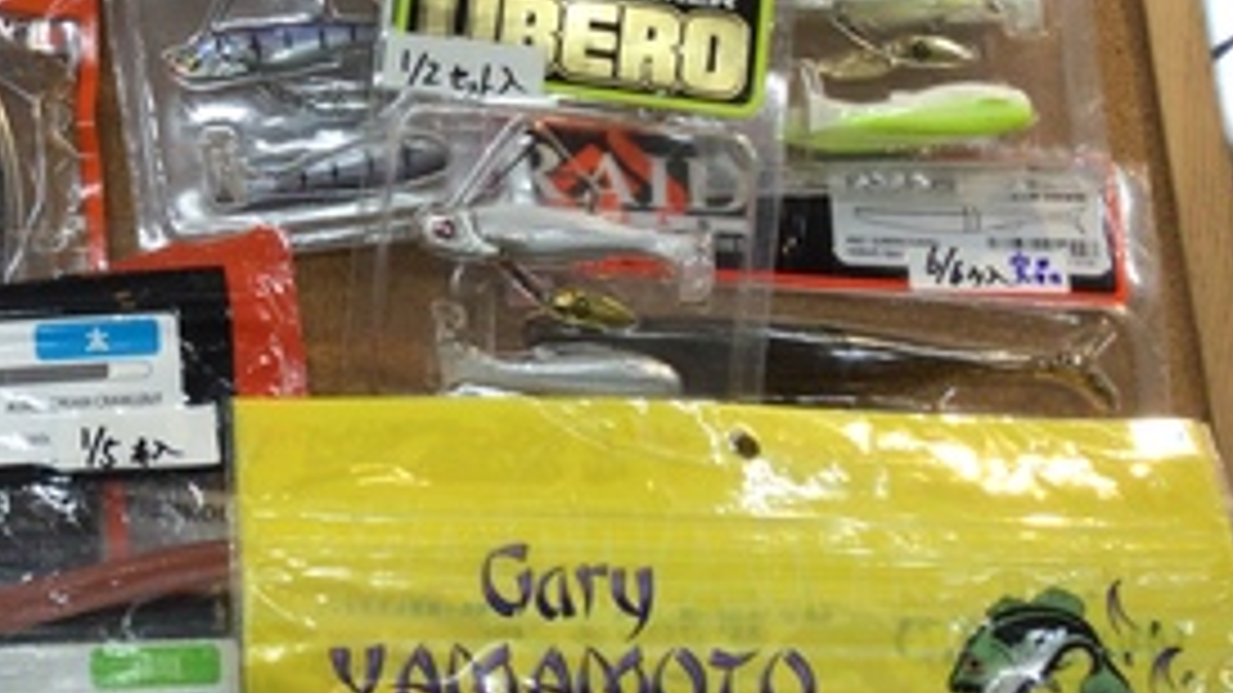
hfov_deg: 26.7
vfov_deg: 16.0
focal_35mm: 74
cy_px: 22
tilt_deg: -72.2
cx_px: -63
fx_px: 2419
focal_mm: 3.3
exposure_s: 1/60
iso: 32
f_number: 2.4
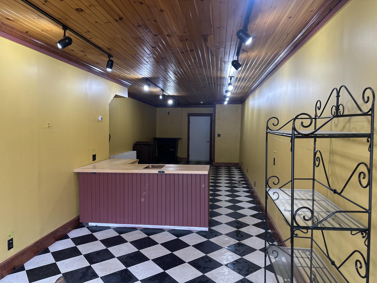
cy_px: 142
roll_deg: -0.8
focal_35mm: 24
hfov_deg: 71.6
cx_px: 188
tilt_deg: -3.5
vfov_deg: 56.8
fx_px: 261
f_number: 1.78
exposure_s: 1/60
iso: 125
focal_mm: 6.86
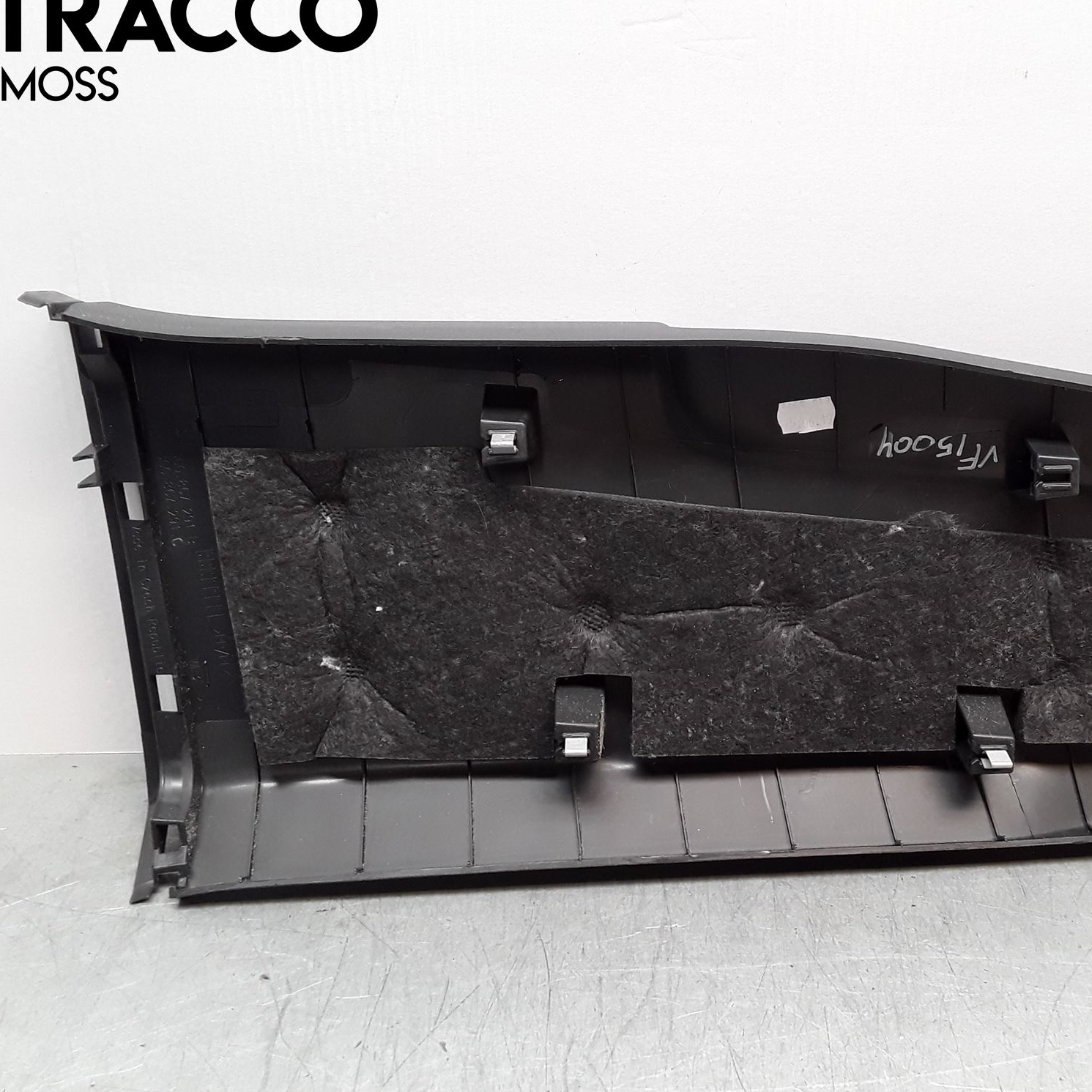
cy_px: 535
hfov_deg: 48.0
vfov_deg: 48.4
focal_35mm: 34
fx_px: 1213
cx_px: 677
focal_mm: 2.91
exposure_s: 1/50
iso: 64
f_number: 1.9
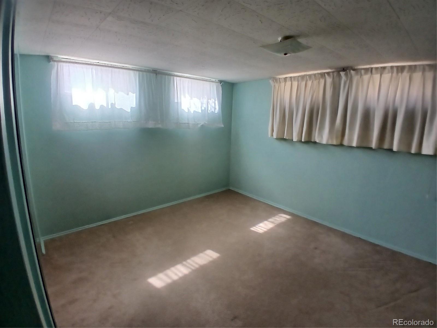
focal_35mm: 17
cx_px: 218
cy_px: 164
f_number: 2.2
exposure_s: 1/40
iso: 100
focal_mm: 1.4
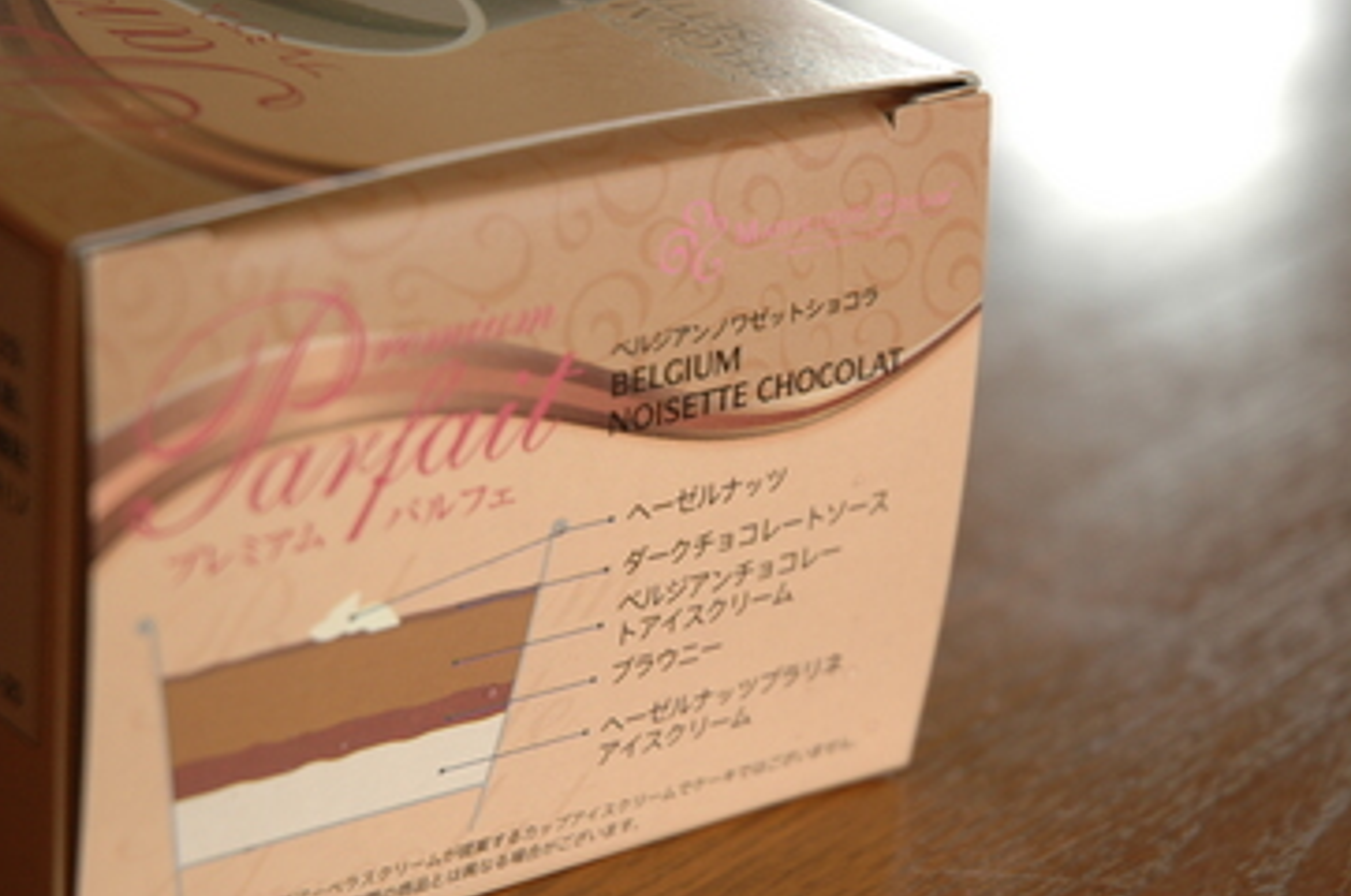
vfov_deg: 9.8
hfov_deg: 14.8
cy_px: 459
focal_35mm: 139
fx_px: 5207
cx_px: 674
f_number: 4.5
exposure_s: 1/3
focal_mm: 70
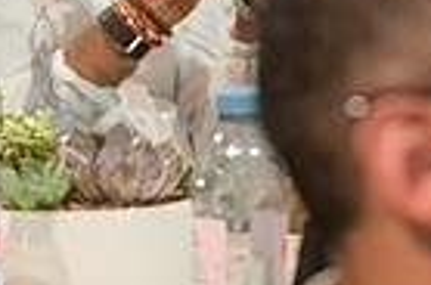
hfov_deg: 3.9
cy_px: -91
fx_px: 6247
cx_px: -360
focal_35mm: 523
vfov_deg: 2.6
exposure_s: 1/250
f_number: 4.5
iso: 6400
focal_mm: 125
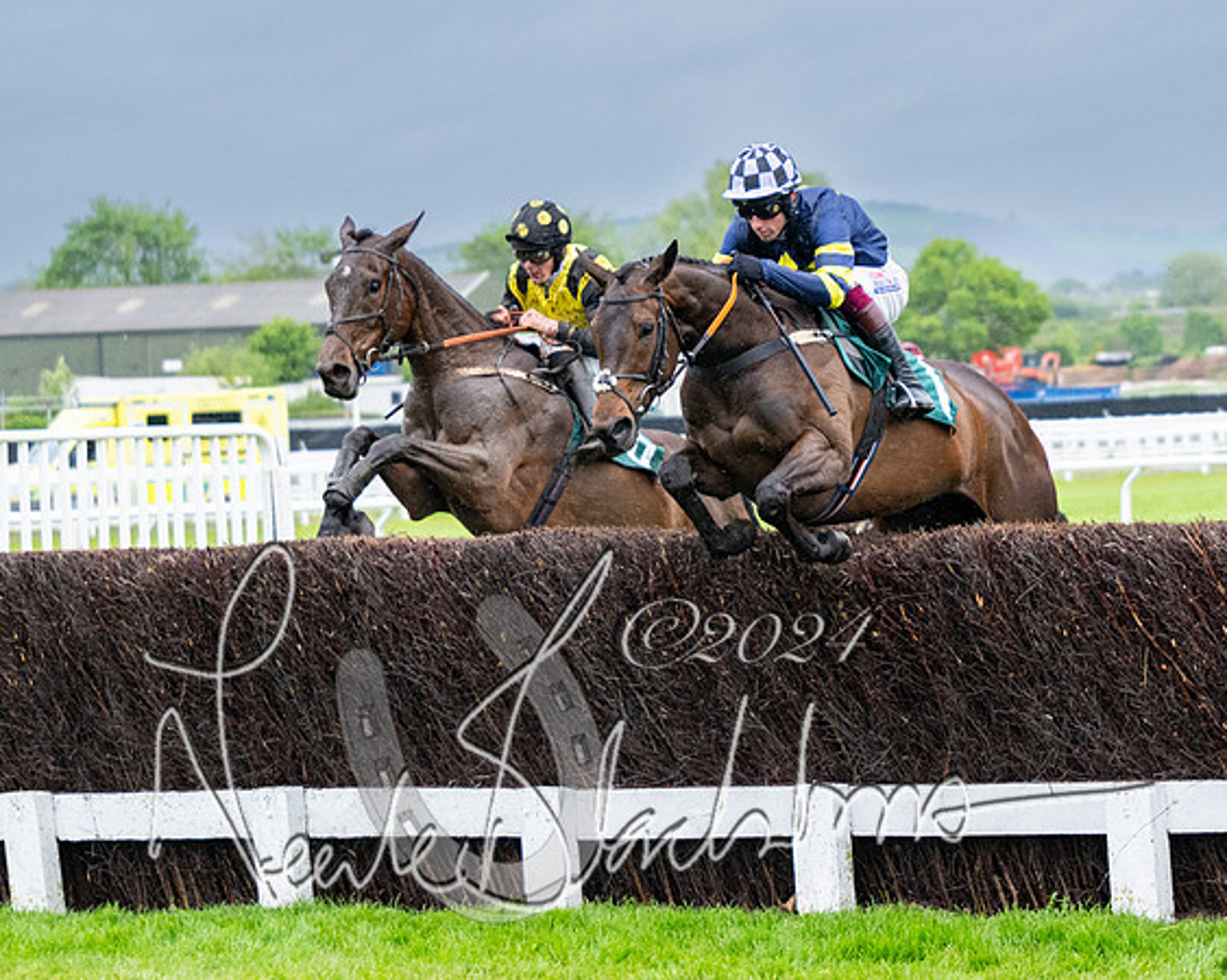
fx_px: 5721
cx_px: 880
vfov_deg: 9.8
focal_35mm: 158
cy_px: 469
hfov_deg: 12.2
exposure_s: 1/1600
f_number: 4
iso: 1000
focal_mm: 95
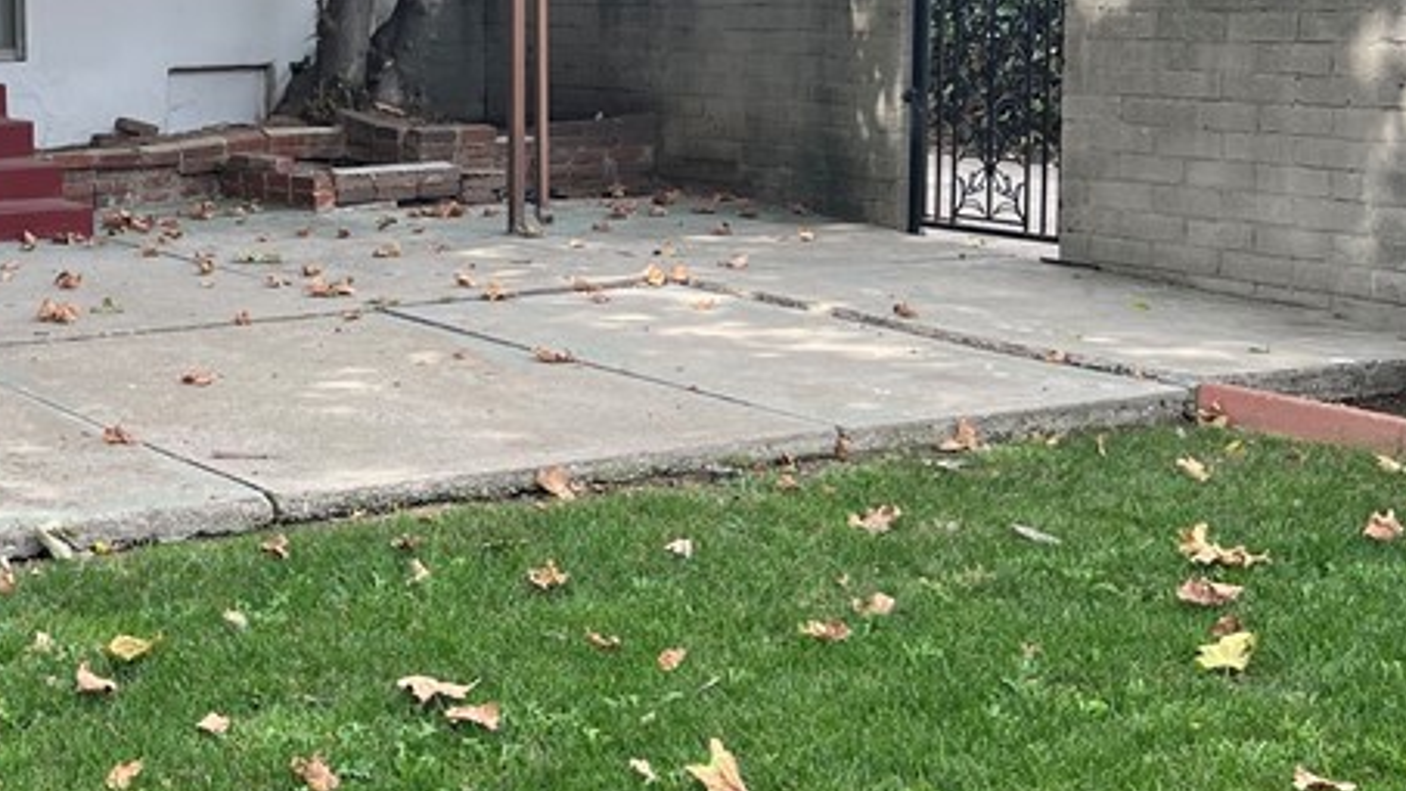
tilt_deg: -4.1
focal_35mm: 64
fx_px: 2386
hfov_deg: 30.5
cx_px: 3
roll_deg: +1.4
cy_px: 186
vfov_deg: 18.7
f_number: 1.5
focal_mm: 5.7
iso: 50
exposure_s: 1/383
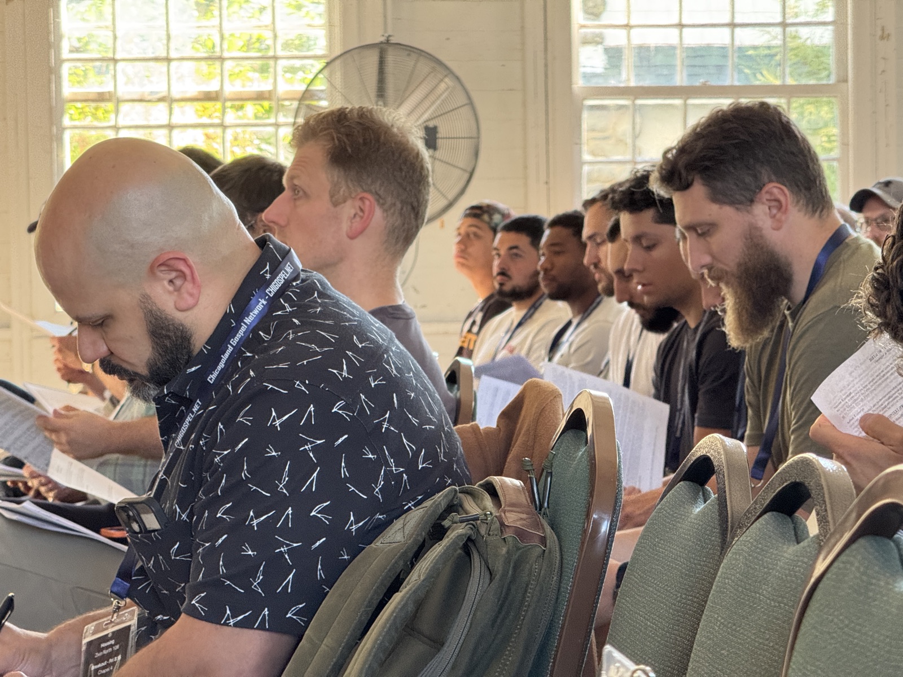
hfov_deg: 16.4
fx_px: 3130
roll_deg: -0.1
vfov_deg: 12.3
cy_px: 338
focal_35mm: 120
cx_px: 452
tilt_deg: -2.8
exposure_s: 1/60
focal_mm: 15.66
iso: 320
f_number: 2.8
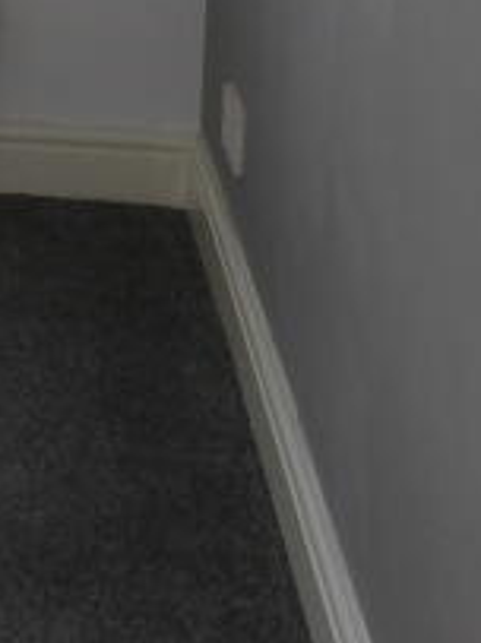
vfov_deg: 14.6
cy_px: -443
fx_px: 2244
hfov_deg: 11.4
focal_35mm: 121
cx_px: -361
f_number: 4.1
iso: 100
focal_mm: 4.3
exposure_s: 1/130
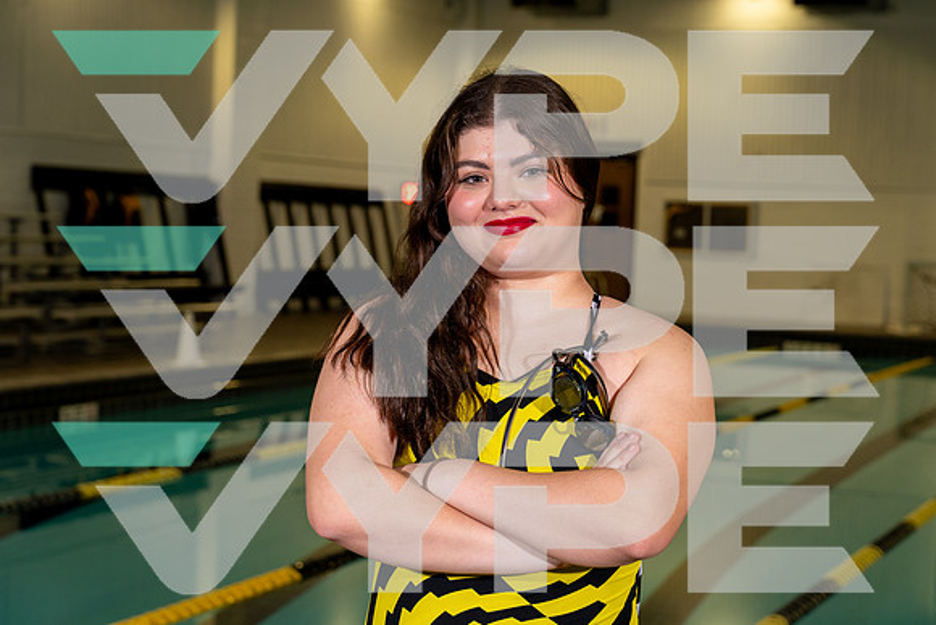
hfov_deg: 28.8
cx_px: 468
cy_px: 312
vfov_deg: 19.5
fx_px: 1820
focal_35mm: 70
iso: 1000
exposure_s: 1/250
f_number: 5.6
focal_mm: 70
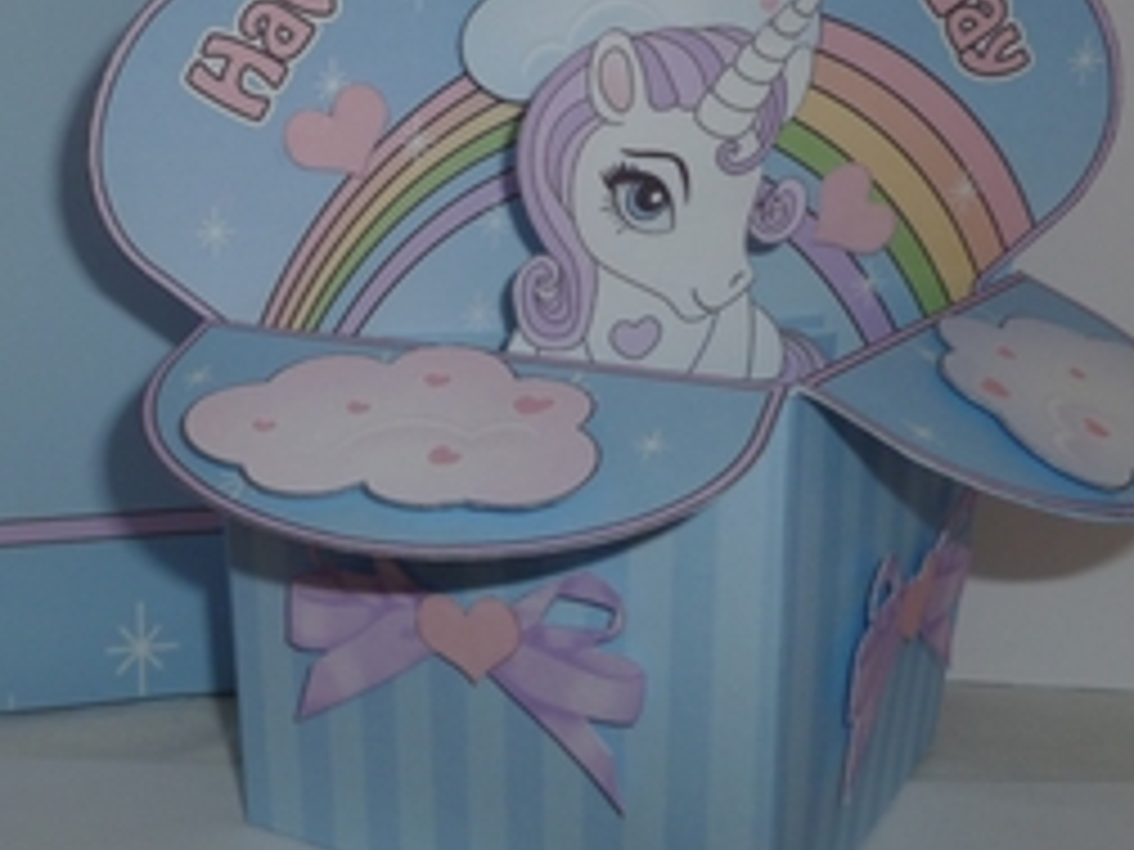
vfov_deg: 28.6
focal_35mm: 50
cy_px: 196
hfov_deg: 37.3
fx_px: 1638
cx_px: 288
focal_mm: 5
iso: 100
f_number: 3.3
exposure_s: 1/30
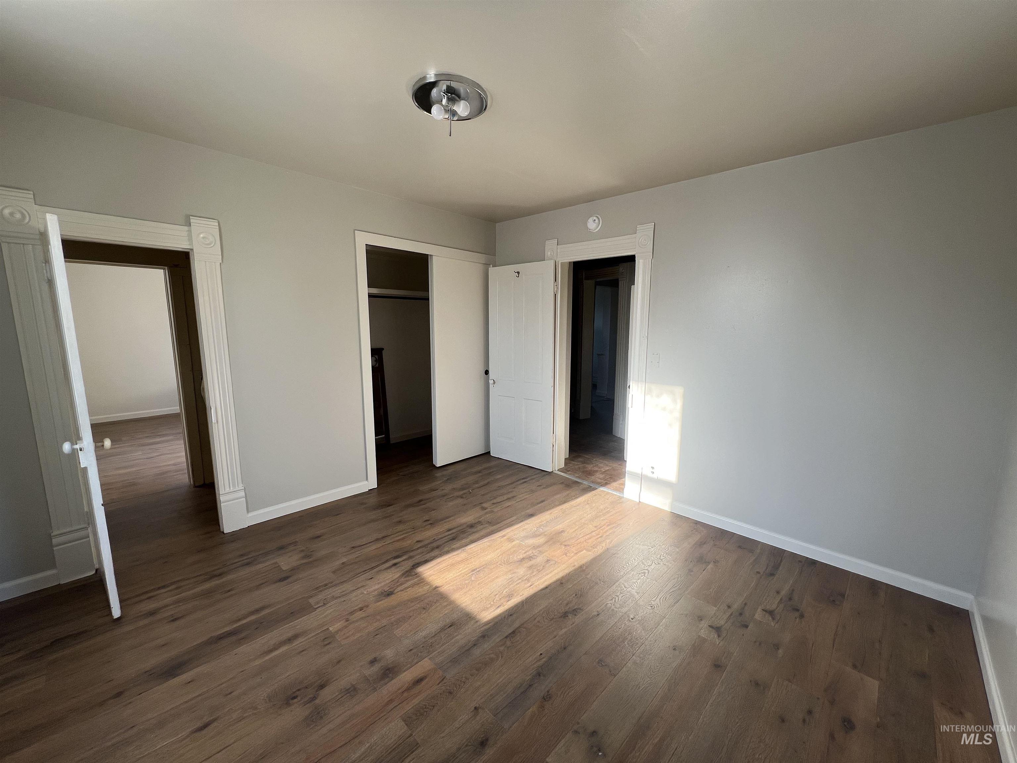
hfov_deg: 106.2
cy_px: 382
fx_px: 382
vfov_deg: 89.9
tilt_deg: -8.2
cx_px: 508
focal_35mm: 13
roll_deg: -0.5
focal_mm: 1.57
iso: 32
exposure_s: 1/99
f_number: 1.8
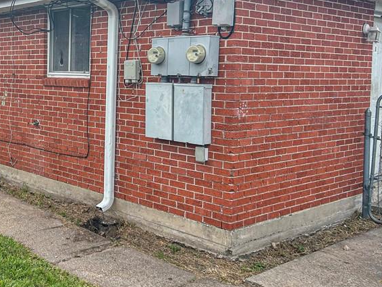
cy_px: 86
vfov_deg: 30.6
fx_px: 519
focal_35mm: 47
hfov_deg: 38.3
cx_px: 55
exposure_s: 1/2404
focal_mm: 5.7
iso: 50
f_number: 1.5
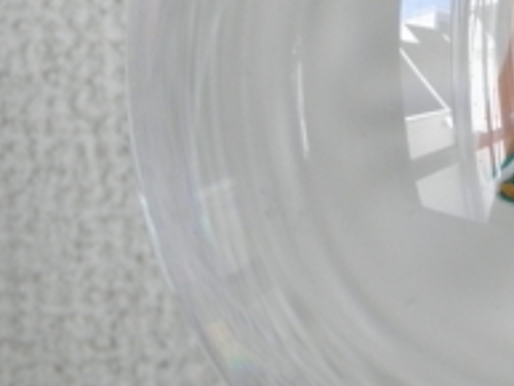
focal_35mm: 116
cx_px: 602
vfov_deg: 12.7
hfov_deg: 16.3
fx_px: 1724
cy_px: 306
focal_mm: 5
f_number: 3.5
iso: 125
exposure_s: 1/30
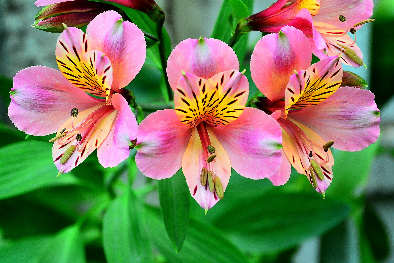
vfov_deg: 4.6
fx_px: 3250
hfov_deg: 6.9
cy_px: 132
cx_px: 197
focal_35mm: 297
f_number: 5.6
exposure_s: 1/160
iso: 200
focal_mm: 110
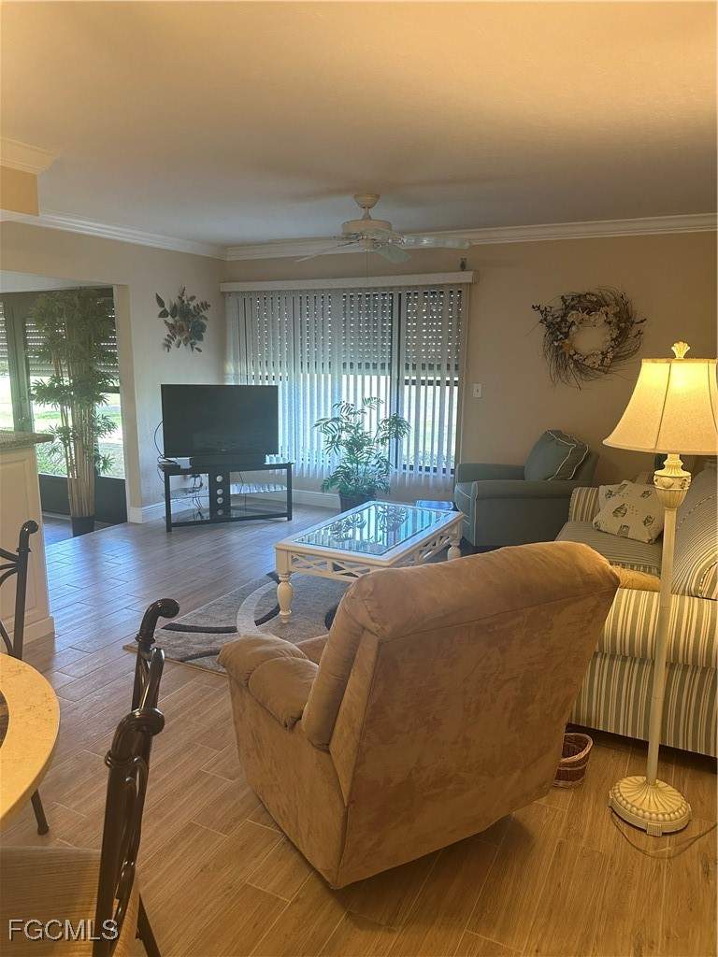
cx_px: 359
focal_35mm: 24
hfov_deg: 56.8
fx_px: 664
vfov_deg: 71.6
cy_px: 478
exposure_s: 1/120
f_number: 1.78
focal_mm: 6.86
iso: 160
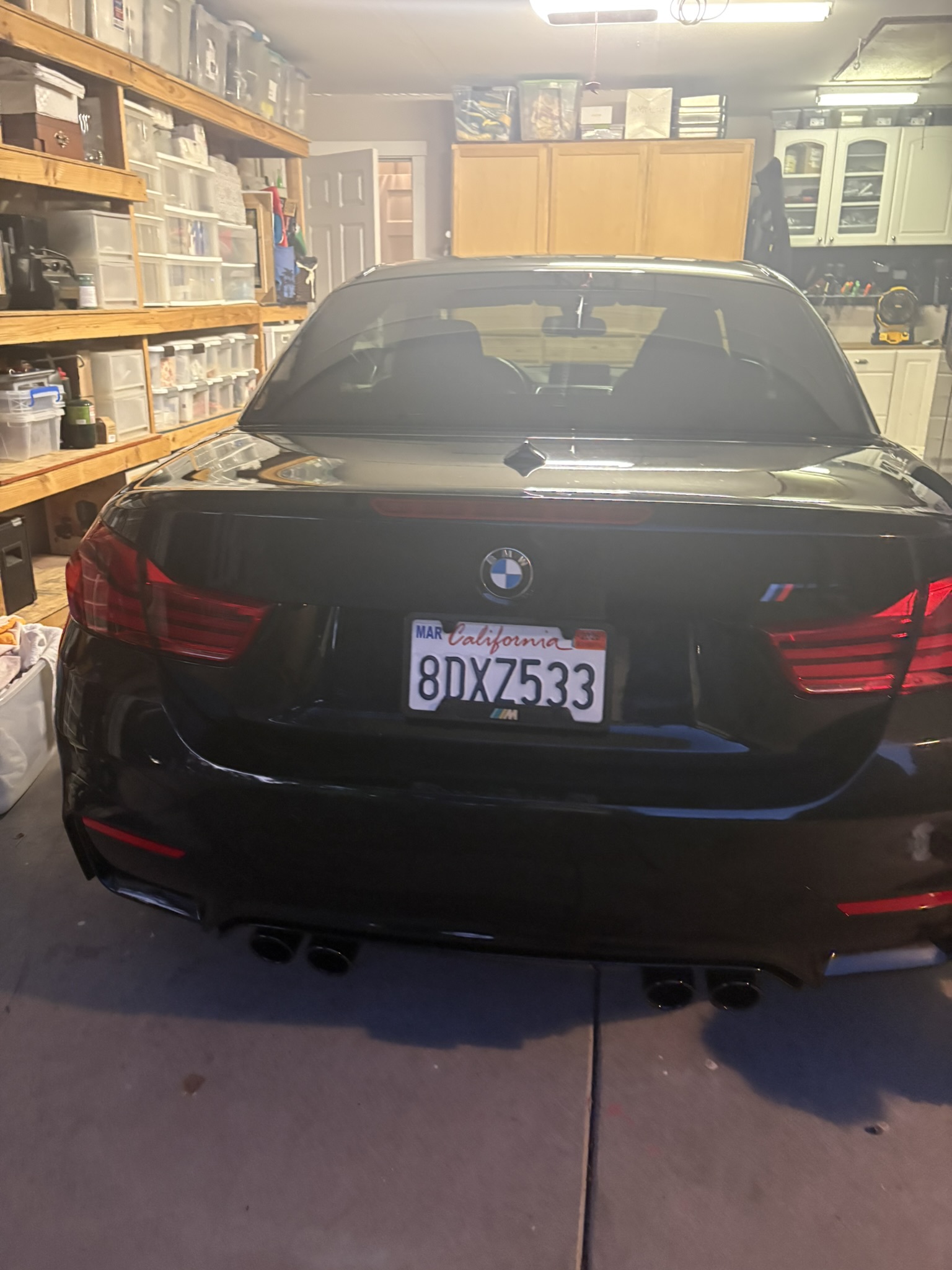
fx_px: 953
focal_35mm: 26
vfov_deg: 67.3
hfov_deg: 53.1
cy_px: 635
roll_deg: +1.1
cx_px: 476
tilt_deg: -17.9
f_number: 1.6
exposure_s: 1/40
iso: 500
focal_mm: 5.96
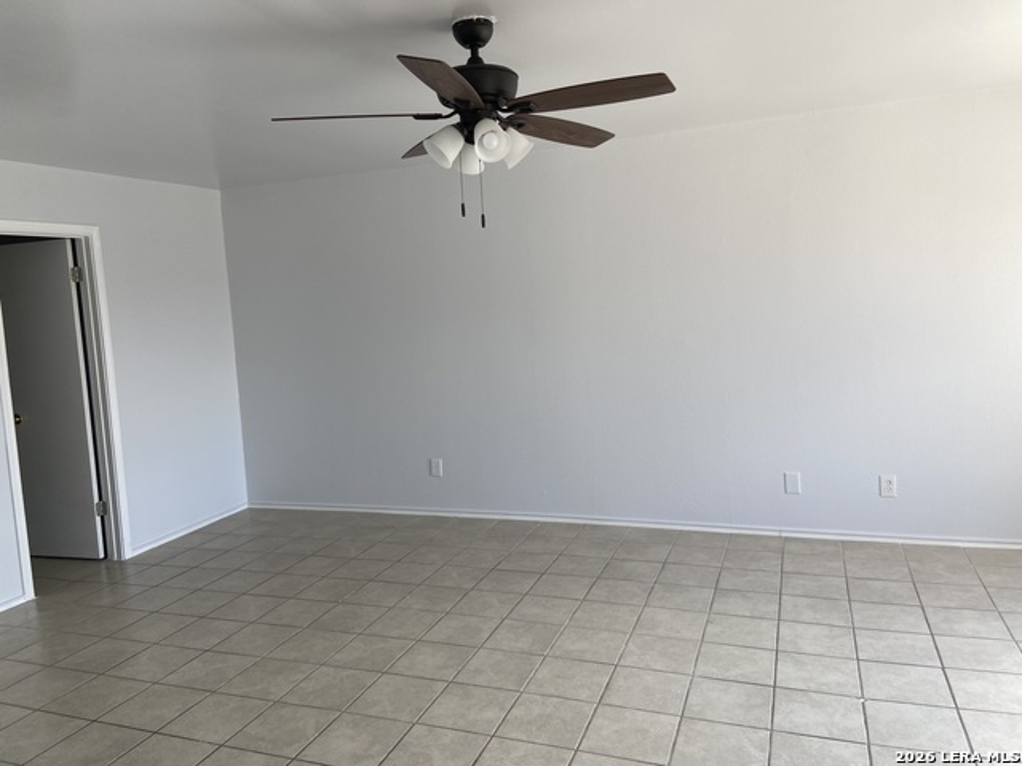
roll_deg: +4.0
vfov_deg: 53.1
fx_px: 768
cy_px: 383
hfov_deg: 67.3
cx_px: 511
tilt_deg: -4.3
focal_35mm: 26
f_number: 1.8
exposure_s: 1/136
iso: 32
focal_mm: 4.25
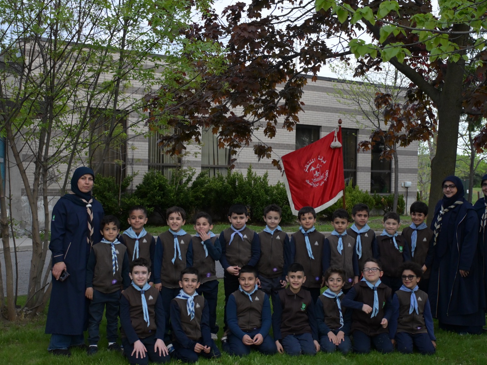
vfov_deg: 27.5
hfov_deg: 36.1
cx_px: 272
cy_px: 180
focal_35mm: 53
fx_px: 746
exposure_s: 1/1600
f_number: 5
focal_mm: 32
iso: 1600
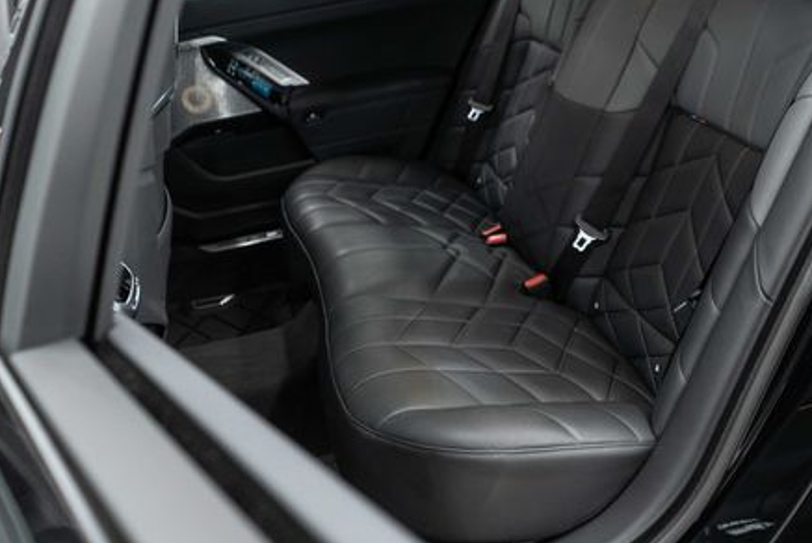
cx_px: 530
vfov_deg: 32.5
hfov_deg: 46.8
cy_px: 200
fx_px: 925
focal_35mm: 41
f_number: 3.2
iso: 800
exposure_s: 1/40
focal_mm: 28
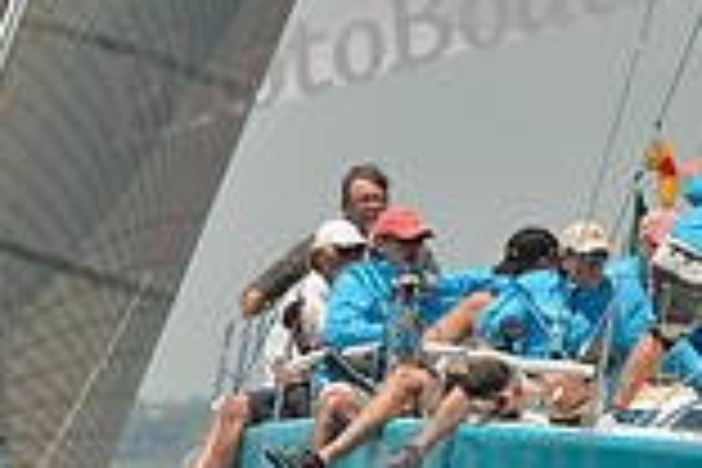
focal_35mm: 1114
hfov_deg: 1.9
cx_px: 972
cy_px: 200
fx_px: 21721
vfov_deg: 1.2
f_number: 7.1
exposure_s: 1/1250
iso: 280
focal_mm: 300
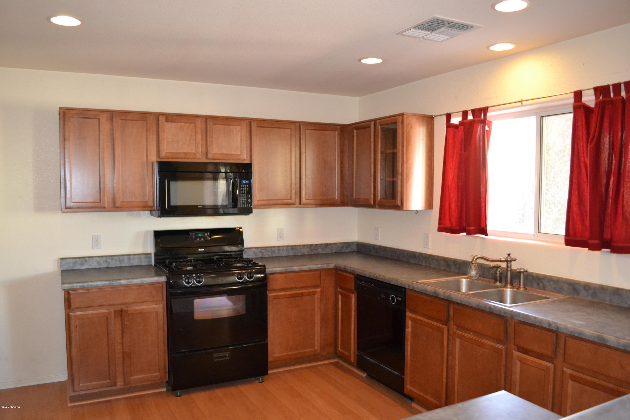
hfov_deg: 67.4
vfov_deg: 47.9
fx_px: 472
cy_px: 210
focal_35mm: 27
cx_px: 315
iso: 2200
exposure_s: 1/60
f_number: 3.5
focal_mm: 18
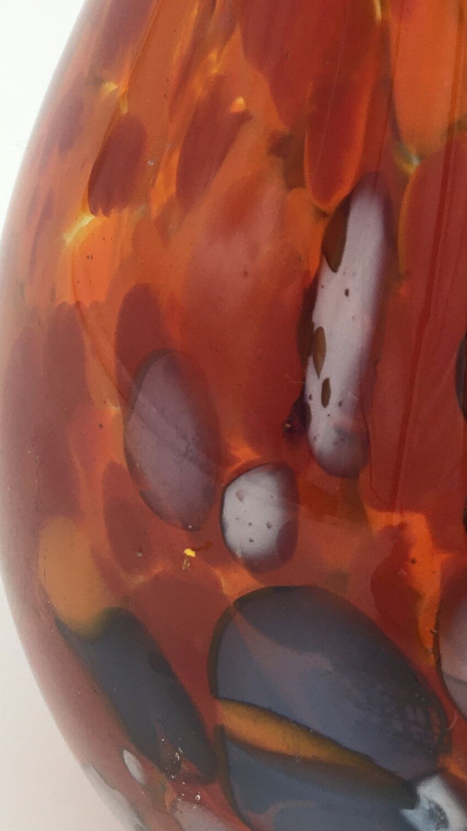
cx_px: 552
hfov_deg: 13.8
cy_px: 62
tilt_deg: -24.5
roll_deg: +0.4
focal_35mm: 85
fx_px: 1872
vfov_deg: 24.2
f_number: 2.2
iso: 25
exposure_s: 1/156
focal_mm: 4.15
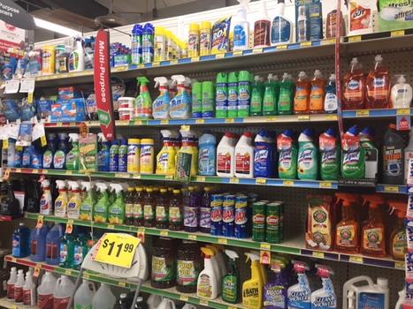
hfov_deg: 61.7
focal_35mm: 29
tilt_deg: -2.7
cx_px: 206
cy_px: 154
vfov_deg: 48.2
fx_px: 346
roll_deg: +0.3
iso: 50
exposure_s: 1/30
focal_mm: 4.15
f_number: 2.2
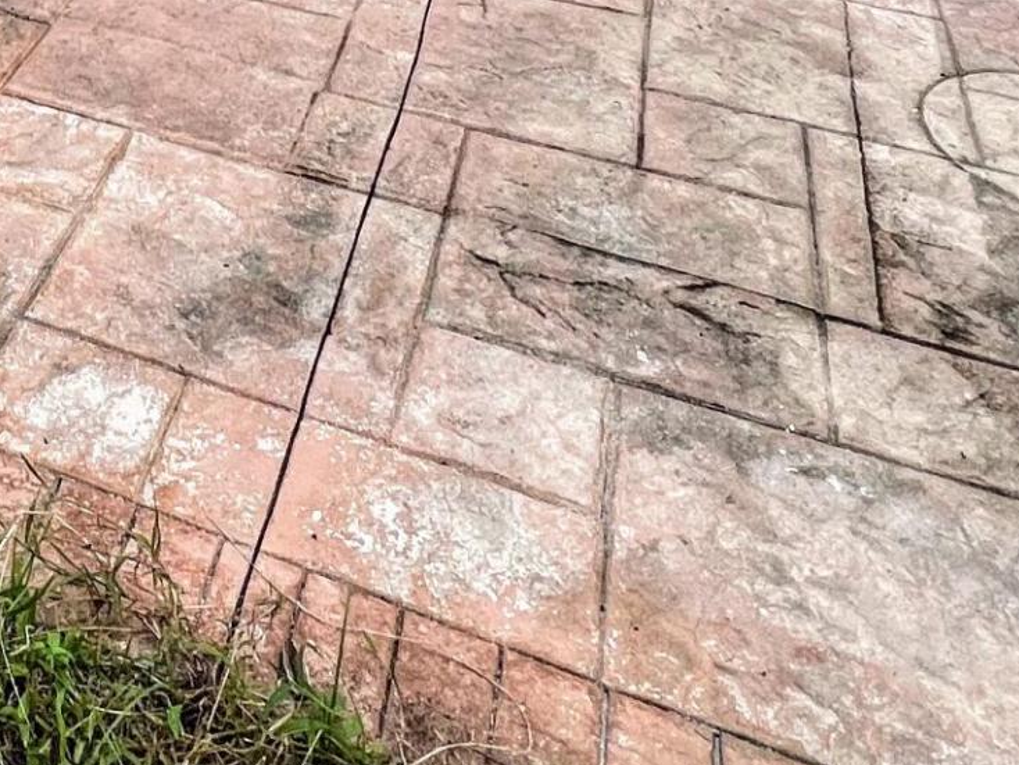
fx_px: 1502
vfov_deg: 19.0
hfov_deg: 33.3
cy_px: -726
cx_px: -71
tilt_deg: -2.1
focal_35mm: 51
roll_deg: +0.2
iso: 32
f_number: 1.8
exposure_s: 1/1248
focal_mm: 1.57
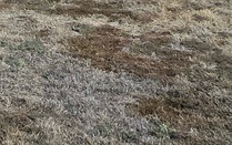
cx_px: 30
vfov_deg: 12.4
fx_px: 601
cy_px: -132
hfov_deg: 21.4
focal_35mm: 95
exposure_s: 1/2000
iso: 50
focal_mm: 2.2
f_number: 2.2
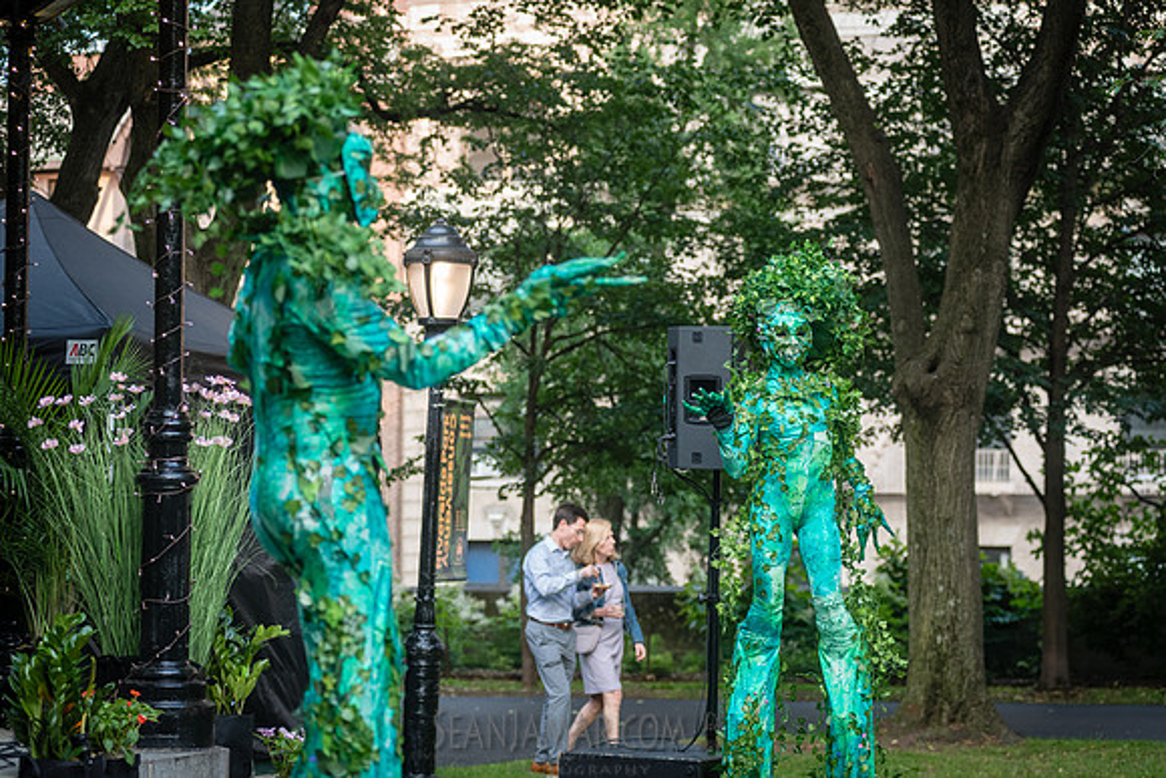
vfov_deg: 14.9
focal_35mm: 92
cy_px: 389
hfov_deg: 22.1
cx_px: 583
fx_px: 2980
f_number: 3.5
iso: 1000
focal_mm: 92
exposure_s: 1/500
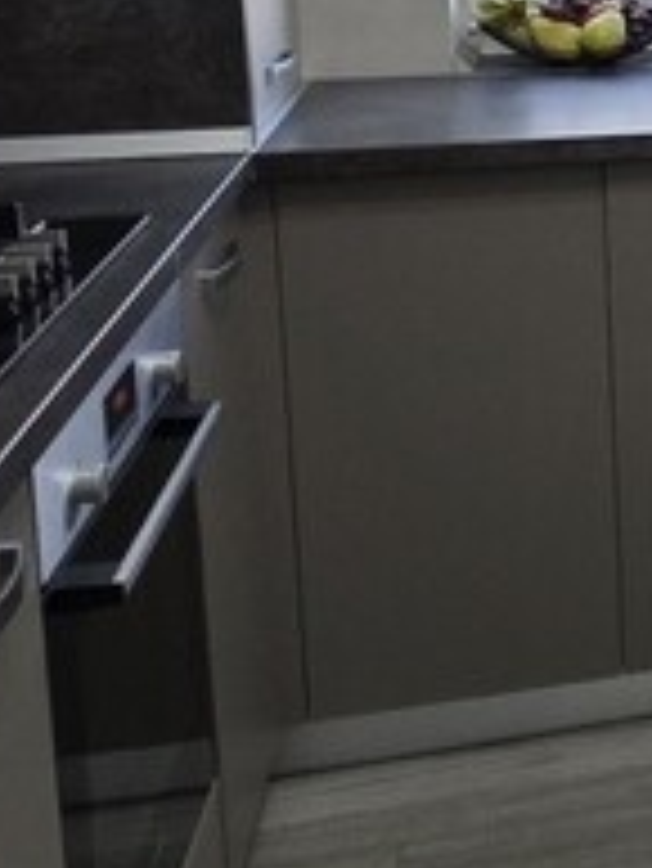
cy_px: 54
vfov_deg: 27.0
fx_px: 1731
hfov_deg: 16.4
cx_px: 1300
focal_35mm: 69
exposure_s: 1/100
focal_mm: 2.2
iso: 250
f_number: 1.9
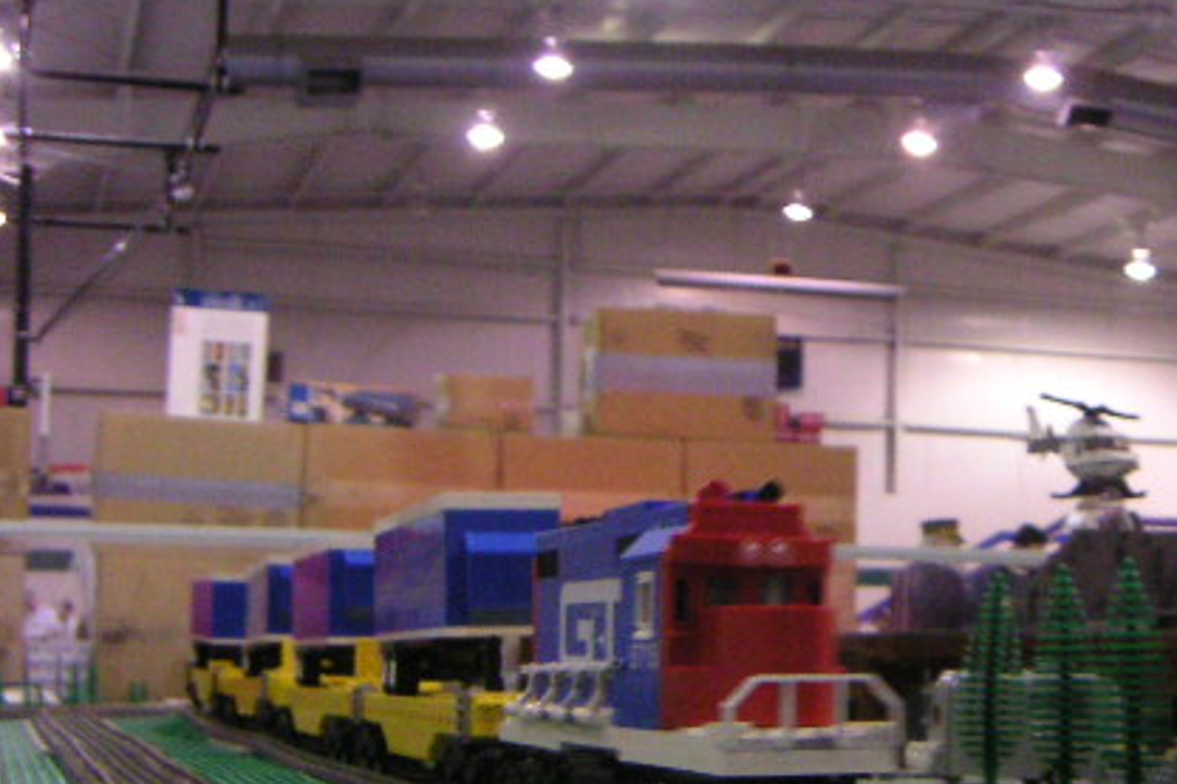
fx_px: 2092
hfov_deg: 31.0
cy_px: 606
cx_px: 846
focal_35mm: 64
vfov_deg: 21.0
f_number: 2.9
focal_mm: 5.3
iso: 400
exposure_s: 1/45
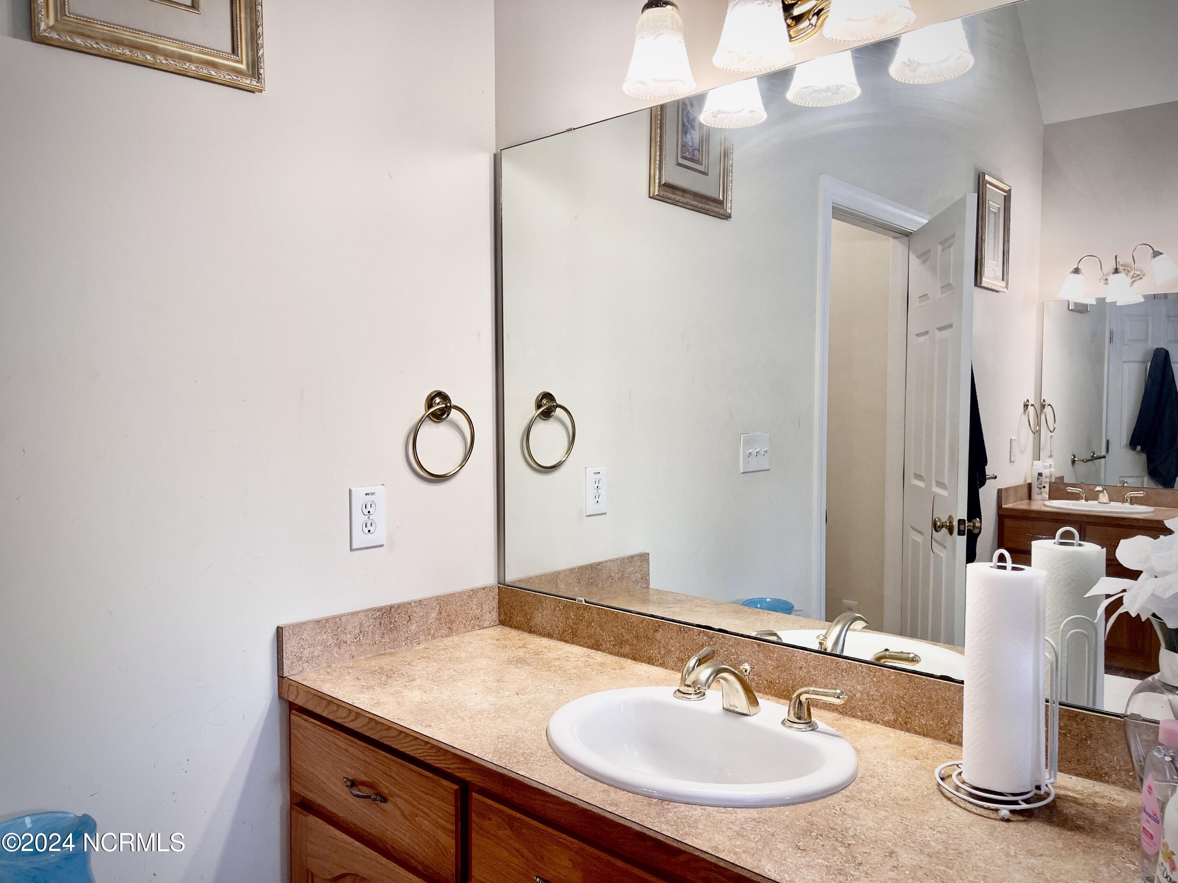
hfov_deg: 69.4
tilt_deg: -4.1
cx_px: 589
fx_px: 851
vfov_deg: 54.9
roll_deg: +0.6
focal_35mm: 25
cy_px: 442
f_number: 1.6
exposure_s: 1/120
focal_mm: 5.1
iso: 100
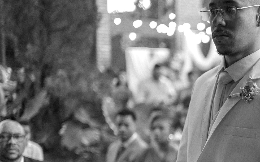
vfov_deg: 15.6
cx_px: 285
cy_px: 133
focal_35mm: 83
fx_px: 588
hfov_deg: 23.4
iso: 2500
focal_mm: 35
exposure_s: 1/640
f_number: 1.4
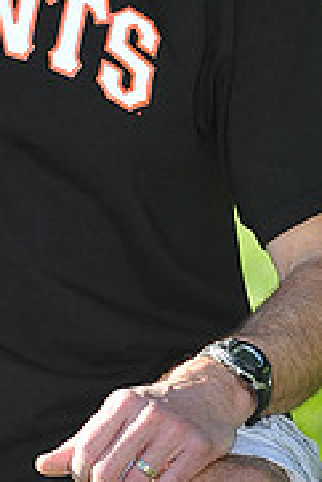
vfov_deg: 4.7
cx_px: -170
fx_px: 5784
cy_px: -266
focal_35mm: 432
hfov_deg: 3.2
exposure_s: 1/320
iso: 200
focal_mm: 135
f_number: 5.6
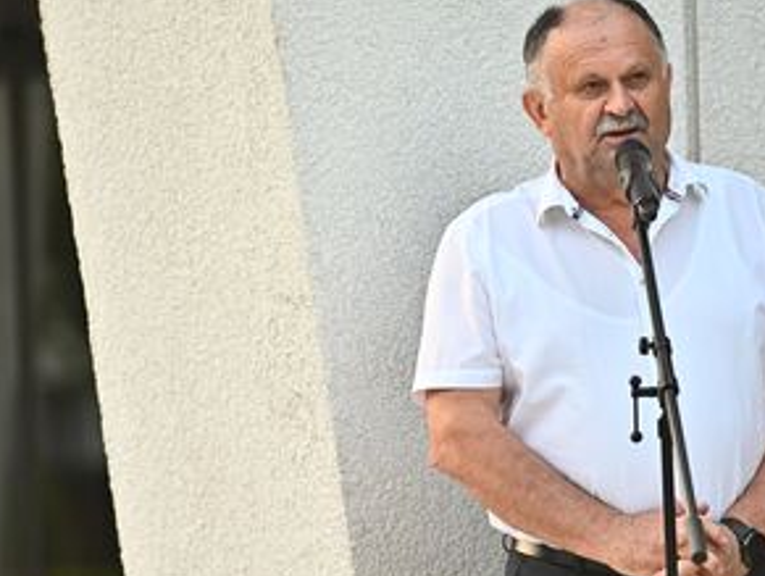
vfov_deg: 5.0
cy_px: 331
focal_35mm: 297
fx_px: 6572
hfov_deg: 6.7
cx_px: 484
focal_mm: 200
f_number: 3.5
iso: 1000
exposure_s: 1/500
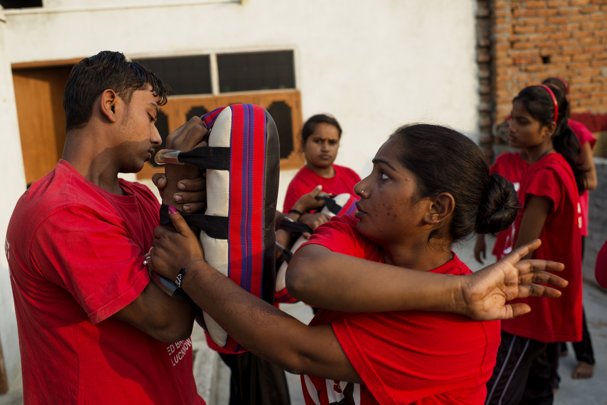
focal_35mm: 35
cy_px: 202
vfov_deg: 37.9
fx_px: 590
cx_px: 304
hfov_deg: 54.4
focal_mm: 35
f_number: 4
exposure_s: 1/320
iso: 100
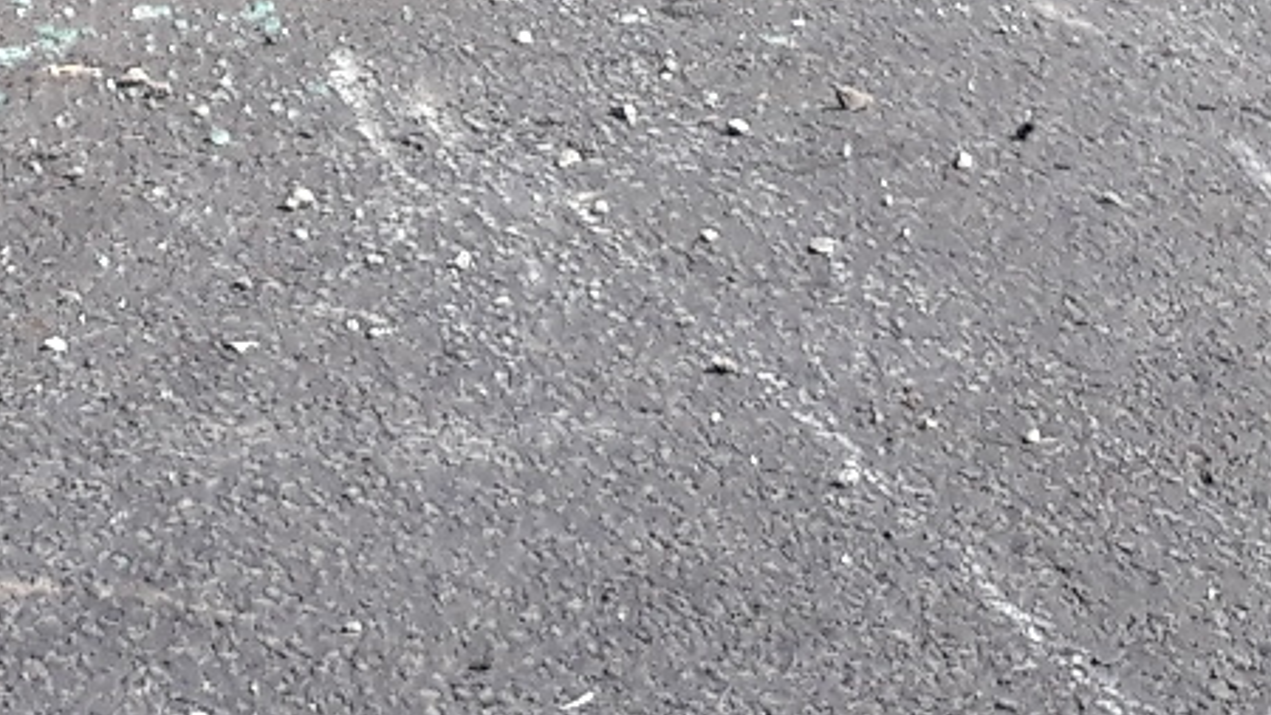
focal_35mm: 135
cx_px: -489
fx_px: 4549
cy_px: -1201
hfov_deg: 15.0
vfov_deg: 8.0
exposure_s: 1/1107
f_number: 1.7
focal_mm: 3.71
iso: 40
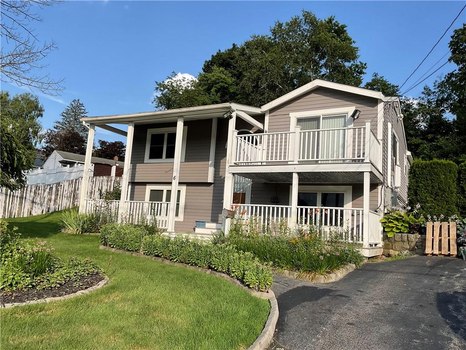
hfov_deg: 61.7
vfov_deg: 48.2
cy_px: 175
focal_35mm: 29
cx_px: 233
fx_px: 390
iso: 16
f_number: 1.8
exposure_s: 1/1377
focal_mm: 3
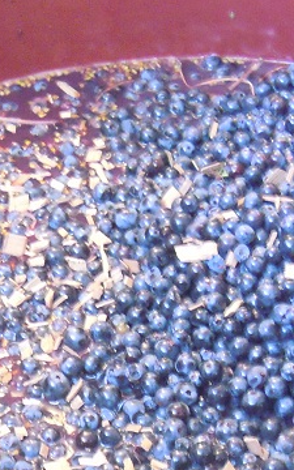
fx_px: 1269
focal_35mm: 99
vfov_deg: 20.1
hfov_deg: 13.0
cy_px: 514
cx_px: -20
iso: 500
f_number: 2.7
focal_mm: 5
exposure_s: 1
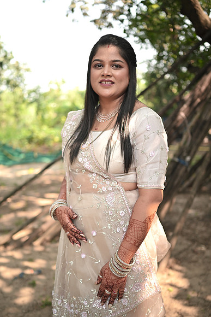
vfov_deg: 54.4
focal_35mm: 35
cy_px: 158
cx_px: 106
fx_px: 308
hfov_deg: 37.9
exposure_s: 1/250
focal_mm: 35
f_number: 1.8
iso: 64
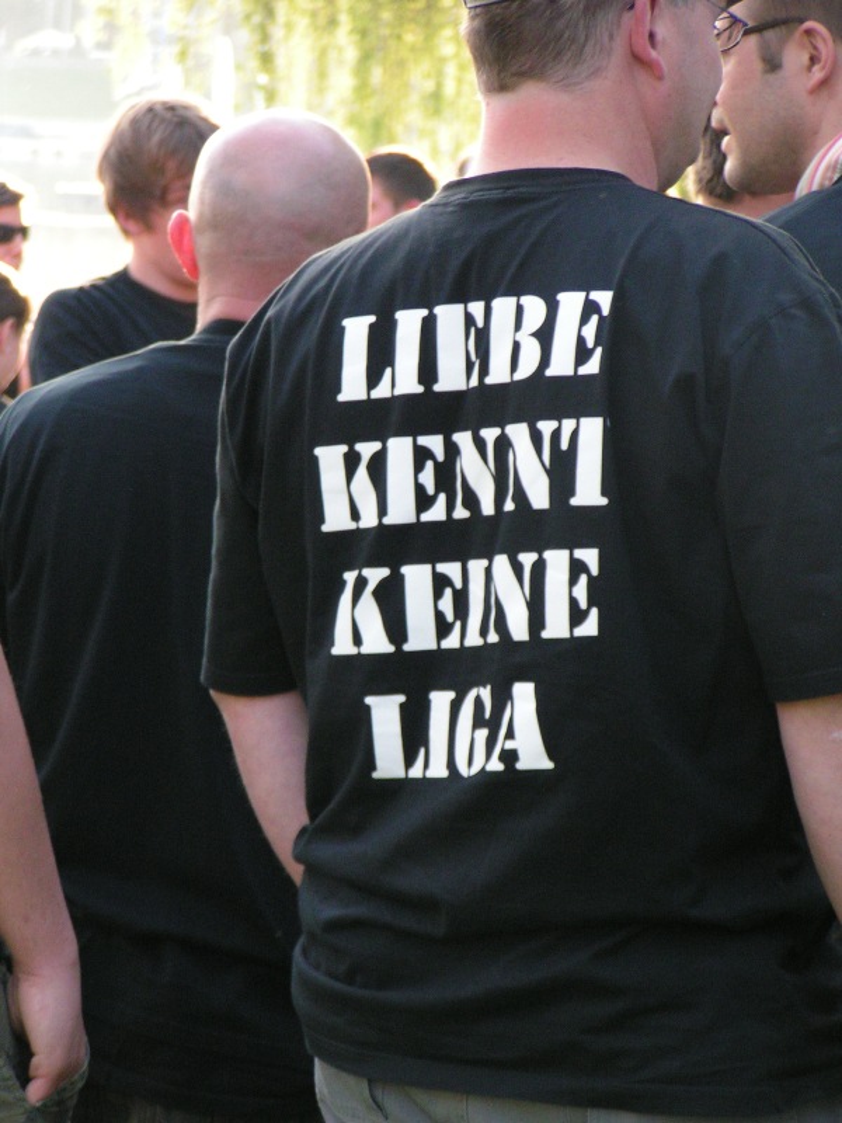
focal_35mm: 188
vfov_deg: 10.5
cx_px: 421
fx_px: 6097
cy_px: 562
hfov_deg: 7.9
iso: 200
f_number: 3.5
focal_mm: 28.8
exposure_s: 1/160
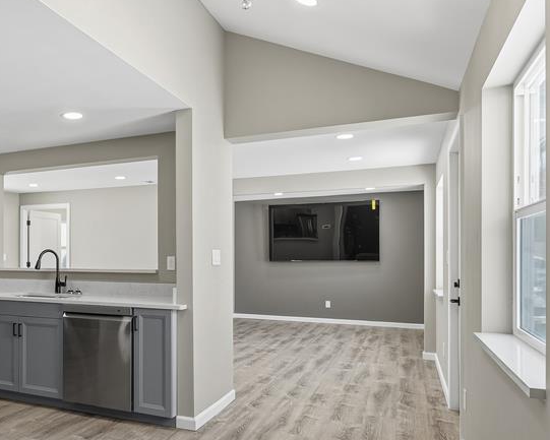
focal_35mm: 32
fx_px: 521
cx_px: 123
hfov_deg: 52.6
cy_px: 259
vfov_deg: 45.6
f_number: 8
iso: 250
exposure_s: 1/160
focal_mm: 18
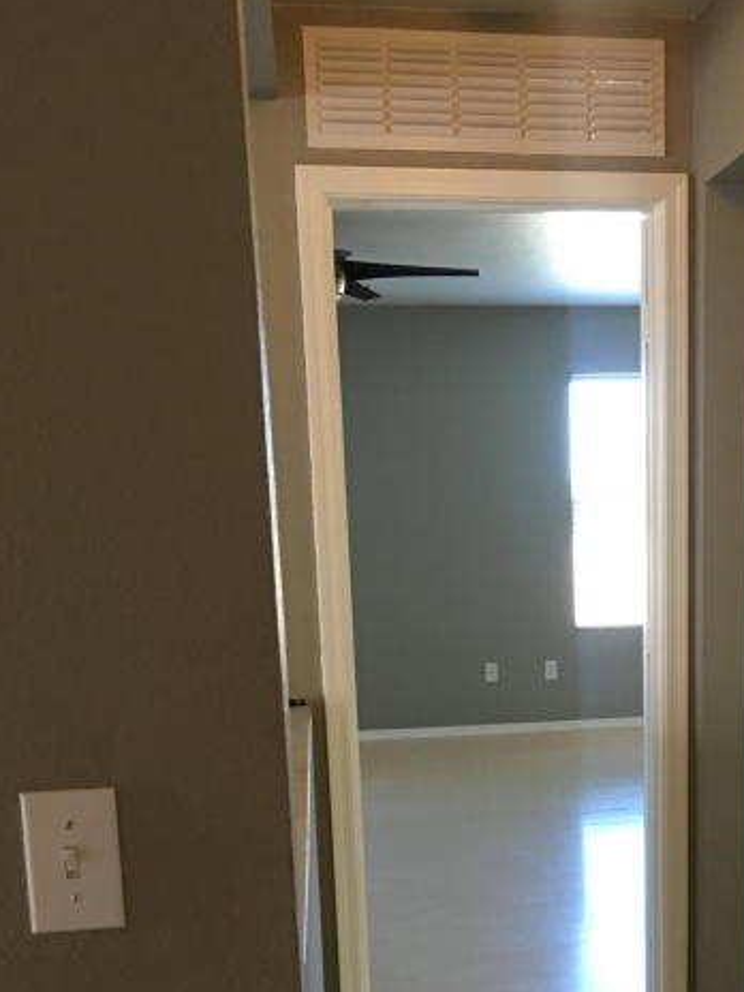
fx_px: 1376
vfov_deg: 38.5
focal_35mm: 48
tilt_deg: -9.1
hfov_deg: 29.7
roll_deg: +2.2
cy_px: 759
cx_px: 564
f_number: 2.2
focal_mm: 4.15
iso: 64
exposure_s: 1/15
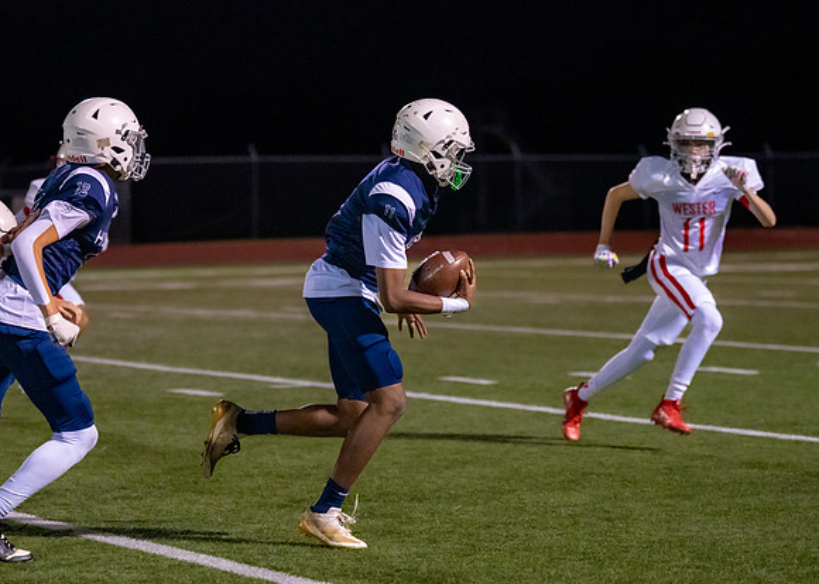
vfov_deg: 9.2
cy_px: 246
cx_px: 305
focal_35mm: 155
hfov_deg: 12.9
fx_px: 3614
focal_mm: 106
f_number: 2.8
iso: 6400
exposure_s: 1/1250
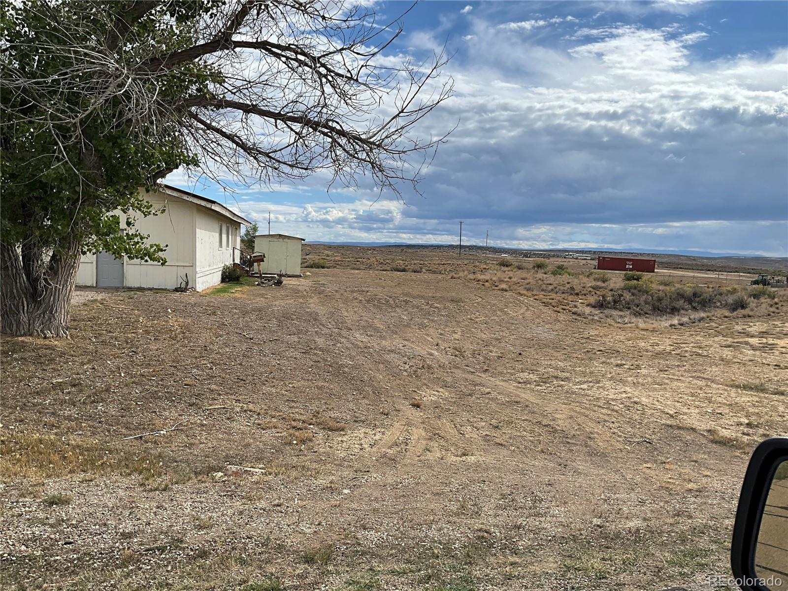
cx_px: 394
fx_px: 660
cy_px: 296
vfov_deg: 48.2
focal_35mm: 29
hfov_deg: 61.7
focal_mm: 3
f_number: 1.8
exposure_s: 1/3125
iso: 25
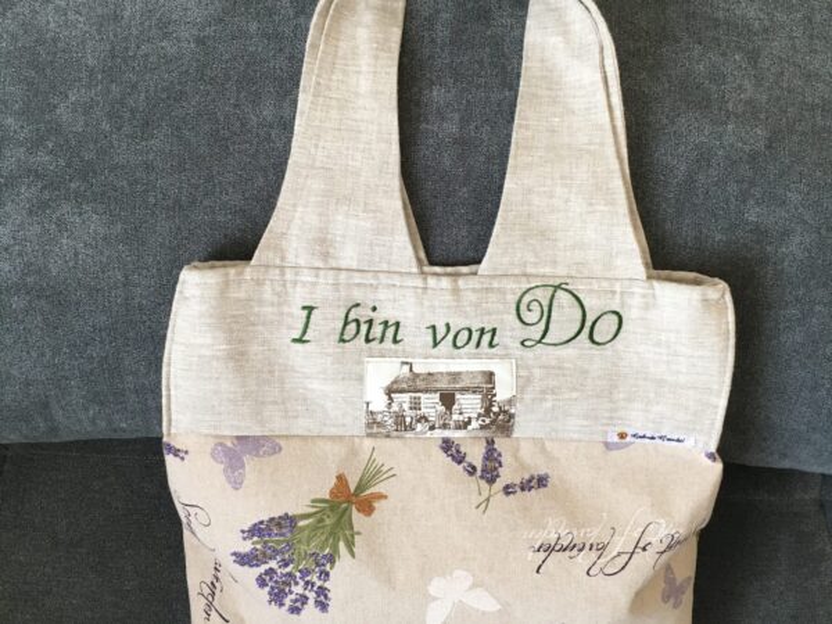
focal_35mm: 29
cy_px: 312
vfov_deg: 48.2
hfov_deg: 61.7
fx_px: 697
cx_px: 416
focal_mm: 4.15
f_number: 2.2
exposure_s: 1/33
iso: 125
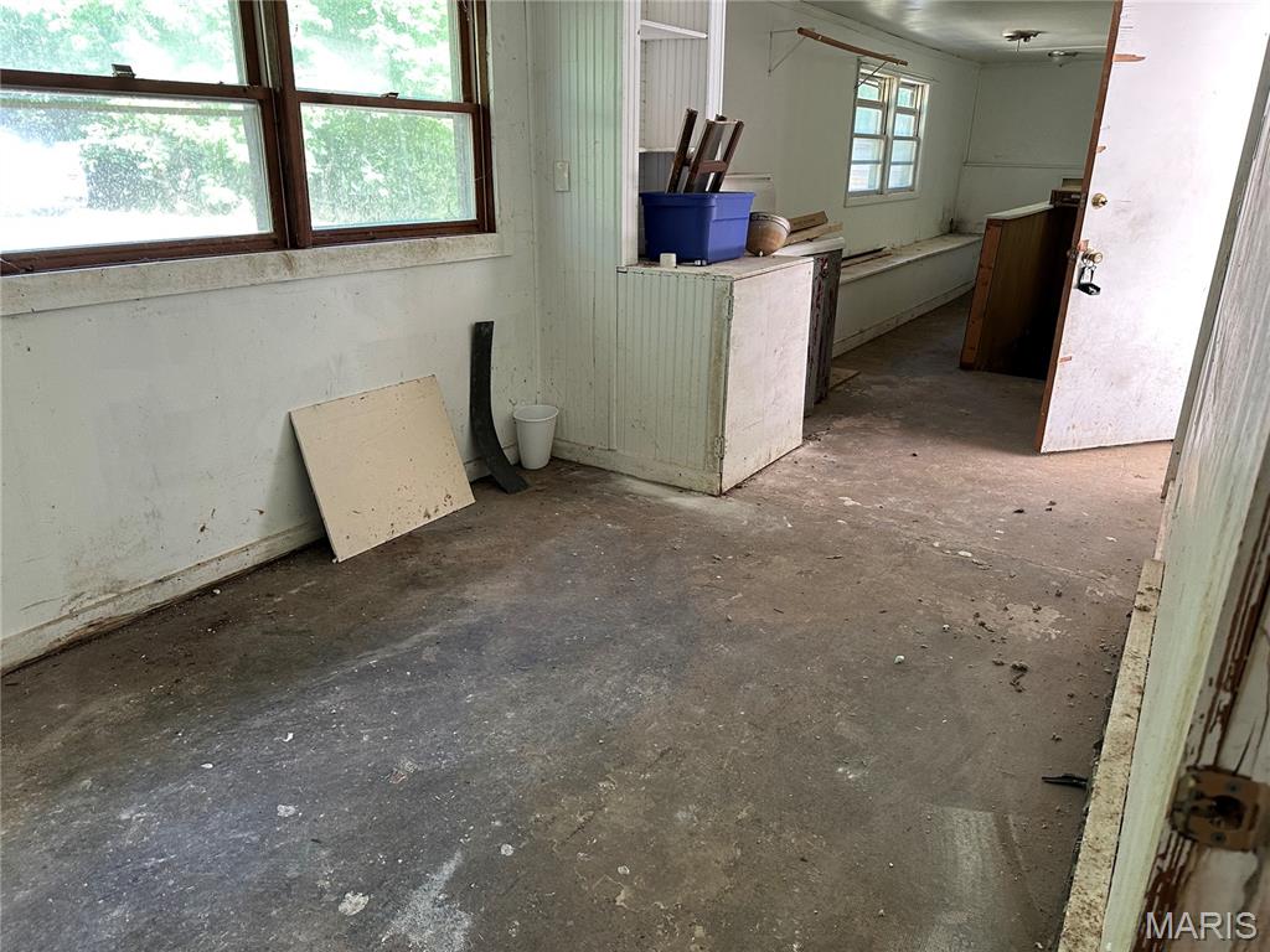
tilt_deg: -20.4
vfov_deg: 56.8
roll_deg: -1.0
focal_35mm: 24
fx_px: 881
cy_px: 476
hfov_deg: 71.6
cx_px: 635
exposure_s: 1/81
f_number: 1.78
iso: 250
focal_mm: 6.86
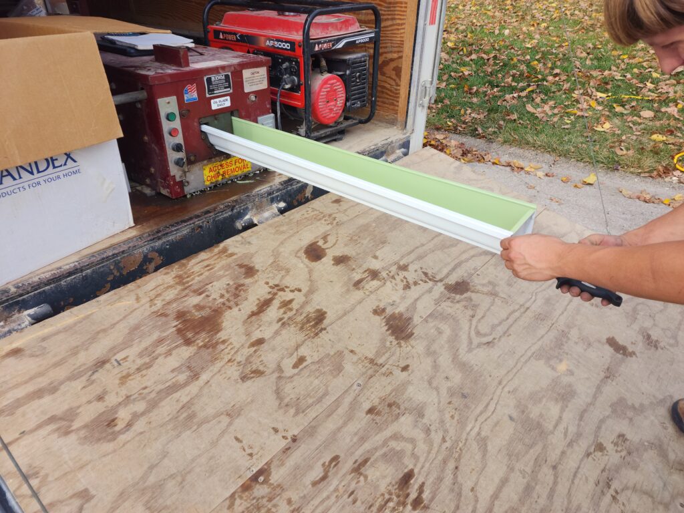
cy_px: 256
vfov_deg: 58.9
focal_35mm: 23
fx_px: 454
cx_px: 342
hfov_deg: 73.9
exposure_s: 1/336
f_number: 1.8
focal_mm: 6.4
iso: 12
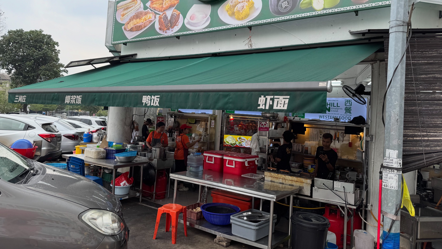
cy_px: 96
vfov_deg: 42.6
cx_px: 218
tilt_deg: +3.0
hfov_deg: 69.8
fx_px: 316
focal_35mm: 27
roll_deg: -4.9
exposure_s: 1/1094
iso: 80
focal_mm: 6.76
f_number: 1.78
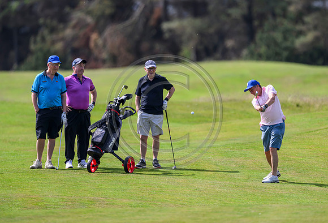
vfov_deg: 1.8
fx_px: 7045
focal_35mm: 769
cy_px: 92
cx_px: 175
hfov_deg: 2.7
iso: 500
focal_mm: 560
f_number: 4
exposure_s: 1/2500
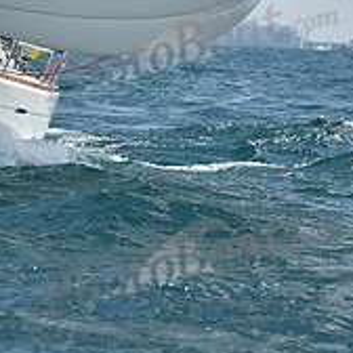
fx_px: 5919
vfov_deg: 3.4
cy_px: -33
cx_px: -65
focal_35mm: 513
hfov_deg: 3.4
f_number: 7.1
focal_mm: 175
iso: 250
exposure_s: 1/1600
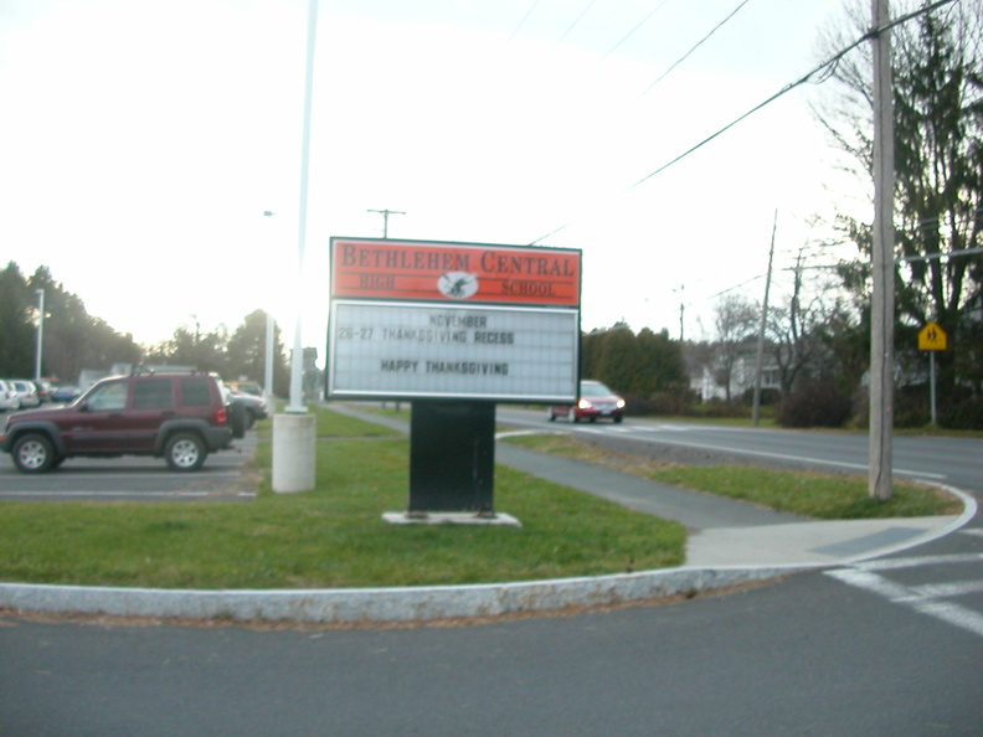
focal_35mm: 37
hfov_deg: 50.1
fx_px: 1051
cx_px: 492
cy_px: 368
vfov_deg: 38.7
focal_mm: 5.6
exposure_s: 1/90
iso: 100
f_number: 2.7
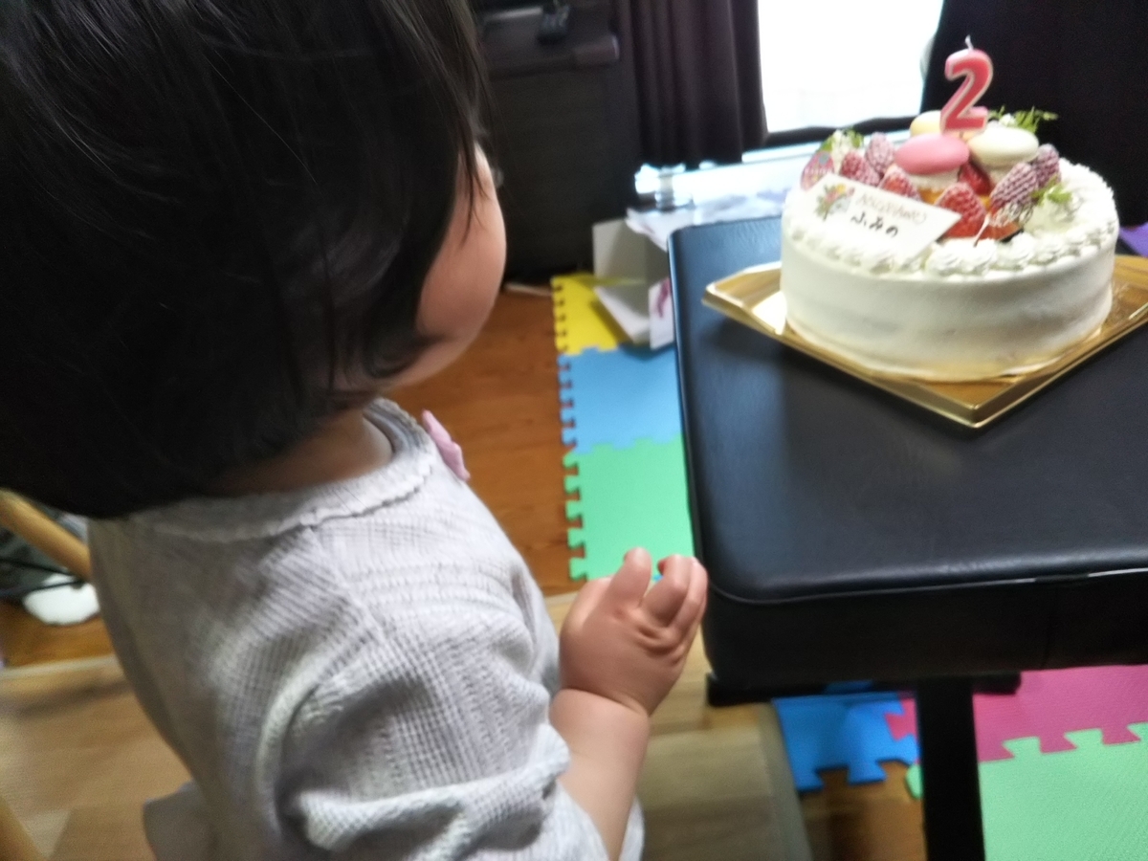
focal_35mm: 30
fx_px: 995
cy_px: 430
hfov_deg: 60.0
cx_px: 574
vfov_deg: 46.8
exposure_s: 1/30
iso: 125
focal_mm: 4
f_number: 2.2
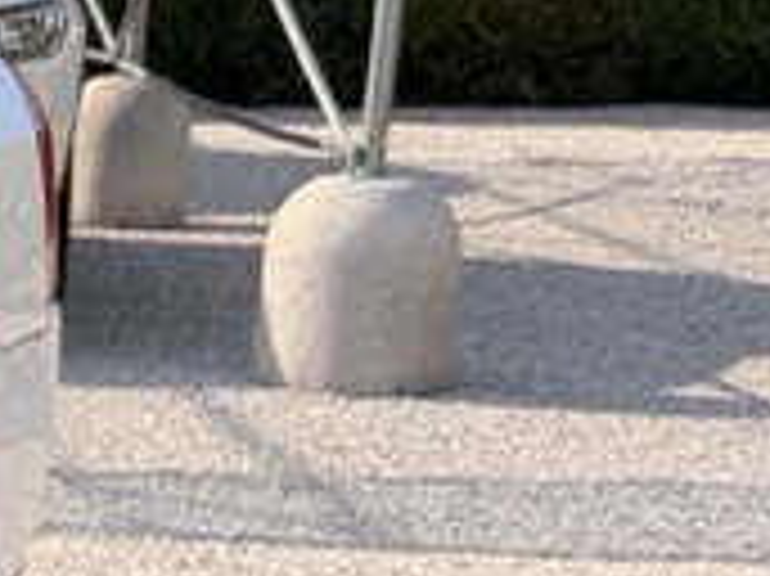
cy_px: 850
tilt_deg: -14.8
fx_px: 4001
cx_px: -1590
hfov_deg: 8.9
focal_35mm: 180
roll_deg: -1.0
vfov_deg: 8.1
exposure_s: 1/5319
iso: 100
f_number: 1.78
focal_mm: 6.76
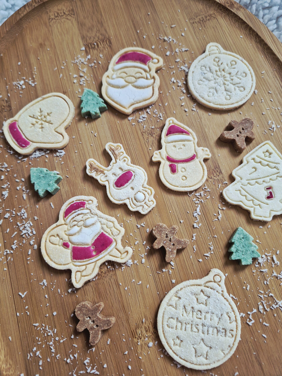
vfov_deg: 73.9
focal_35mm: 23
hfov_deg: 58.9
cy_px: 188
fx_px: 250
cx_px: 141
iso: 400
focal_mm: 5.4
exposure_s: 1/100
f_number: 1.8
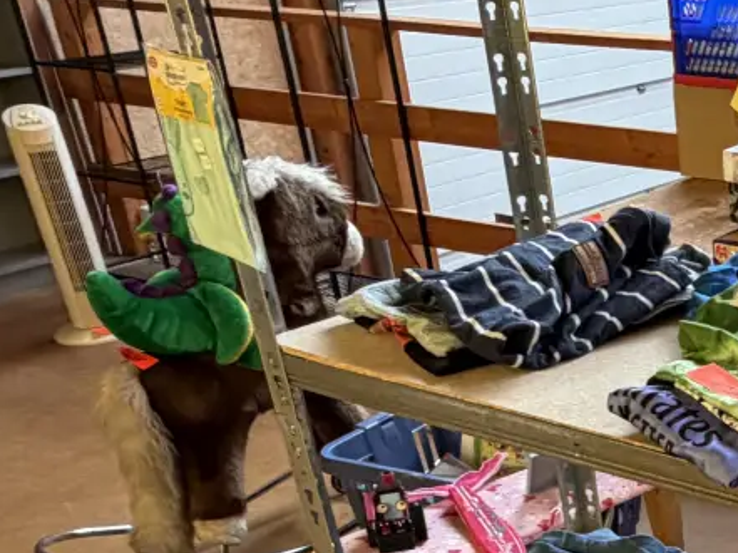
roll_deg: +0.1
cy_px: 553
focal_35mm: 61
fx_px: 1299
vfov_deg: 23.0
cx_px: 957
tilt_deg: -27.4
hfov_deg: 26.8
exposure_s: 1/121
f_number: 2.2
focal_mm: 2.22
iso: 200
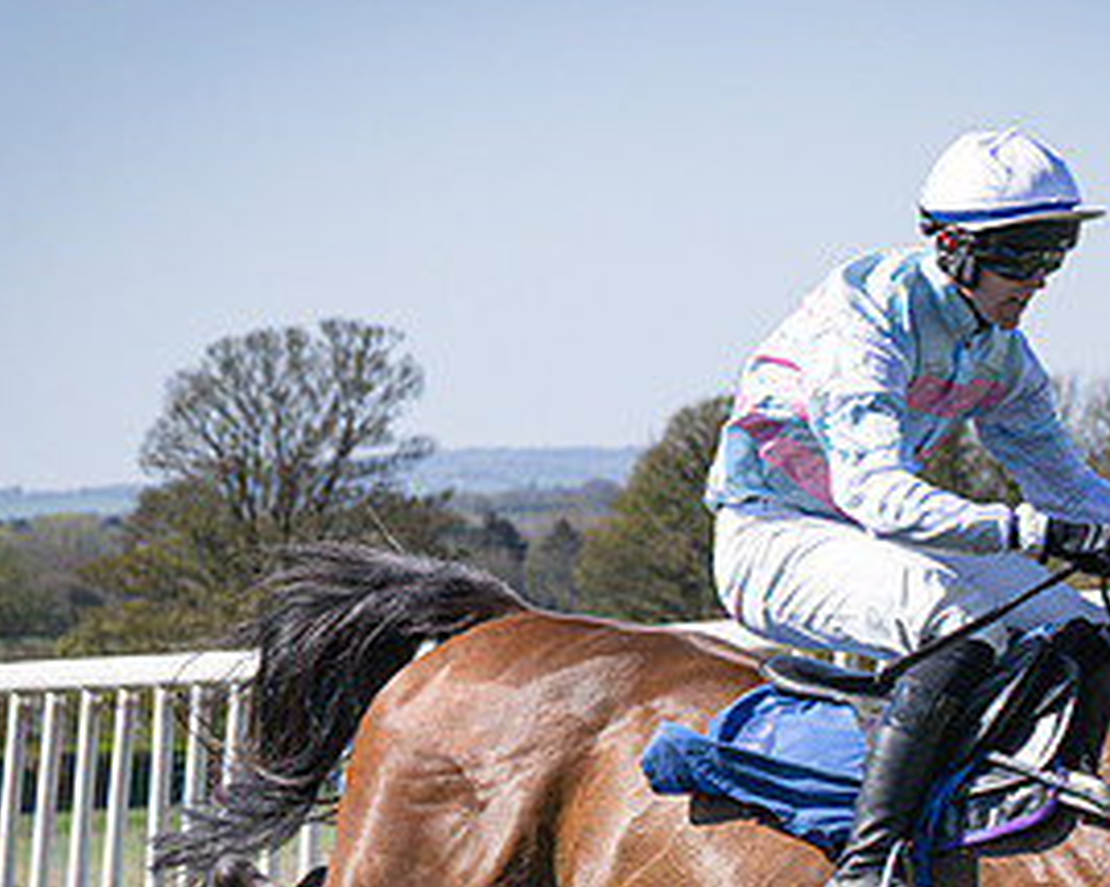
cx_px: -143
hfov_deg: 7.6
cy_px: 1064
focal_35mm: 254
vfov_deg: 6.1
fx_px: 8341
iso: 220
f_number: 5
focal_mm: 70
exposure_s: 1/2000
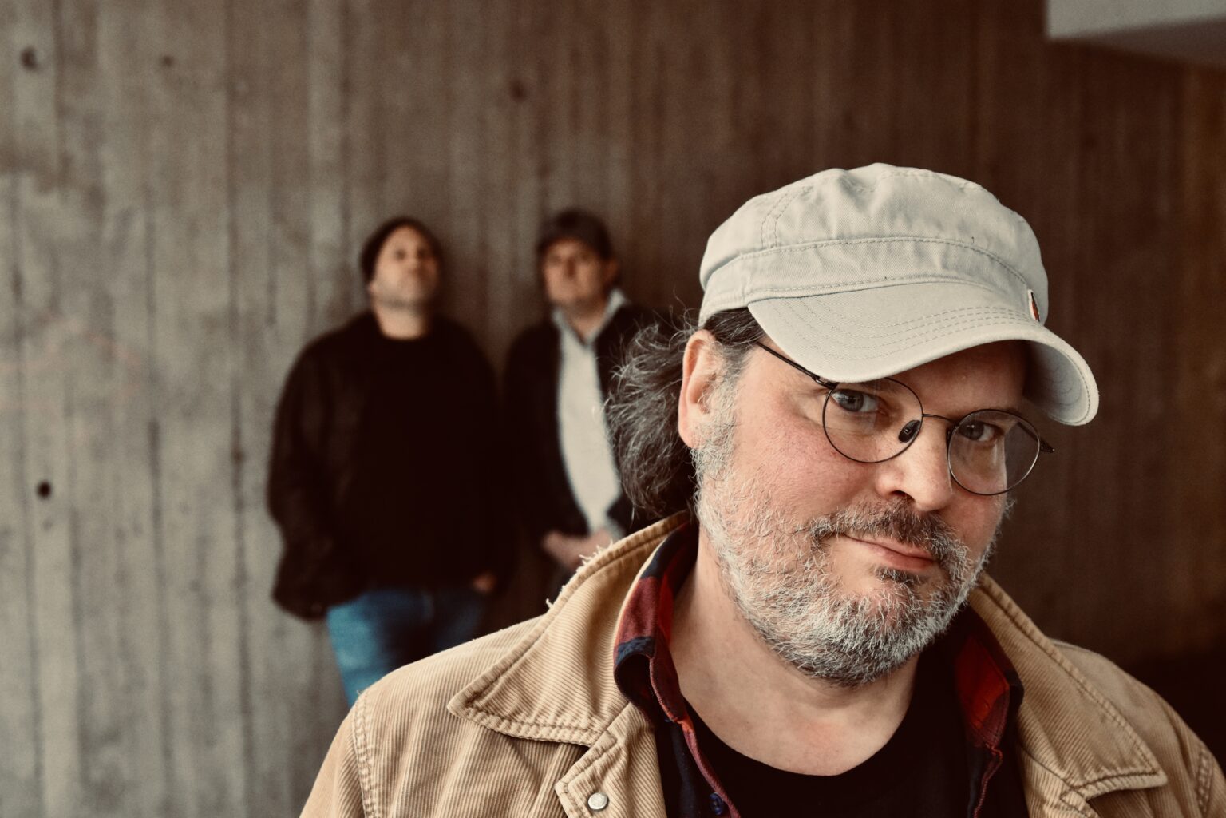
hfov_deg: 46.4
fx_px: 1430
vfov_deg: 31.9
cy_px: 409
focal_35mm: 42
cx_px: 613
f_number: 3.5
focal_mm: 28
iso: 4000
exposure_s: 1/50
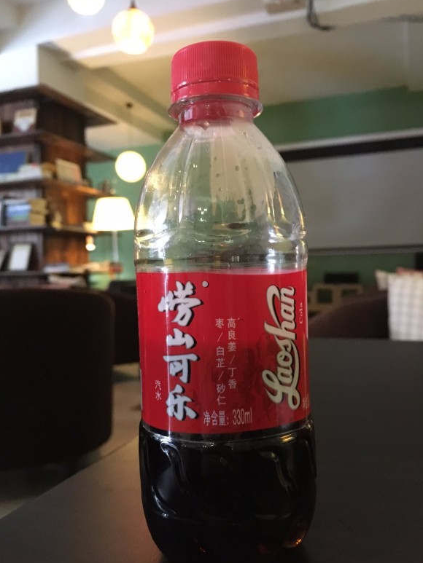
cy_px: 287
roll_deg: +1.6
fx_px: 489
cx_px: 206
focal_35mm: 30
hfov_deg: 46.8
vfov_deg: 60.0
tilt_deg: -1.4
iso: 320
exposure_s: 1/17
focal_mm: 4.15
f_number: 2.2
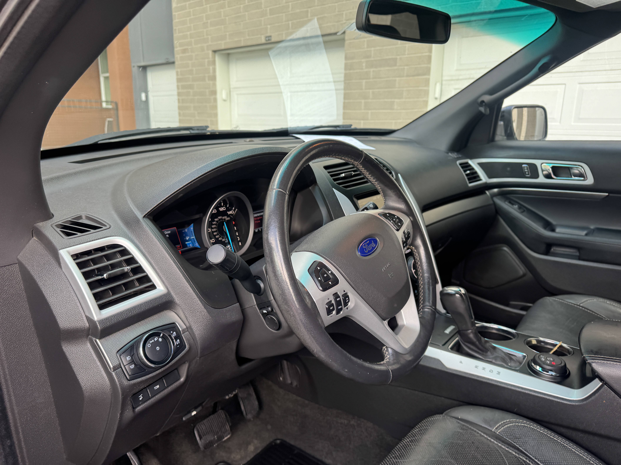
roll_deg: -1.0
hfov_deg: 71.6
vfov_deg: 56.8
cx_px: 310
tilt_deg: -19.0
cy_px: 232
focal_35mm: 24
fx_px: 431
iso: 80
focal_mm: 6.76
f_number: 1.78
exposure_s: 1/121
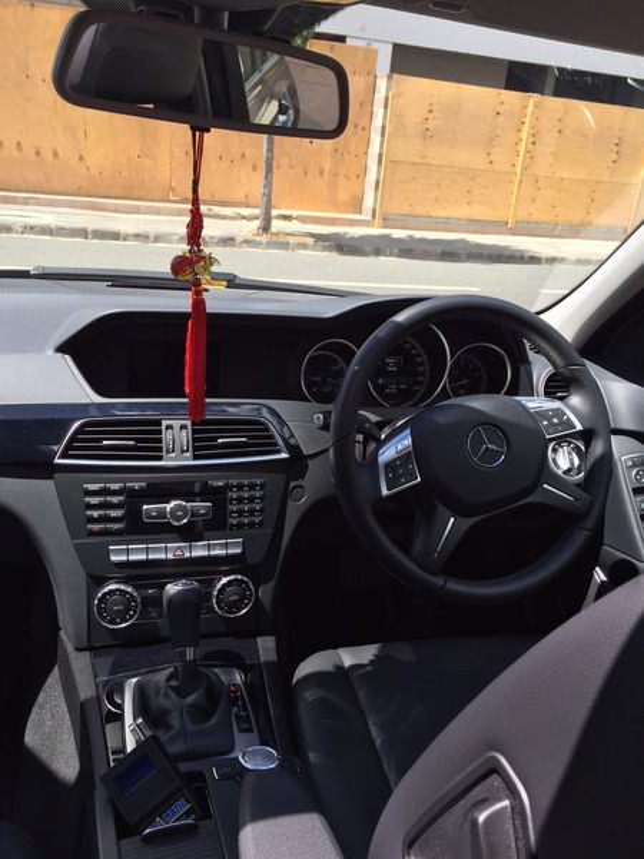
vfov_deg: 61.7
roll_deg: -5.8
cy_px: 430
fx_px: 719
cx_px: 322
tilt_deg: -21.5
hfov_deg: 48.2
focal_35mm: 29
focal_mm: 4.15
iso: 32
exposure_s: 1/534
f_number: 2.2
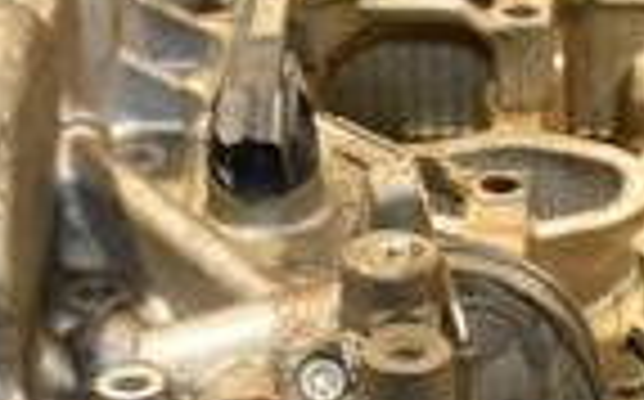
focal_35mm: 270
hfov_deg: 7.7
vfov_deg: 4.8
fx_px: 4733
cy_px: 436
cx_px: 721
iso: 800
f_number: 4.8
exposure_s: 1/125
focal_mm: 42
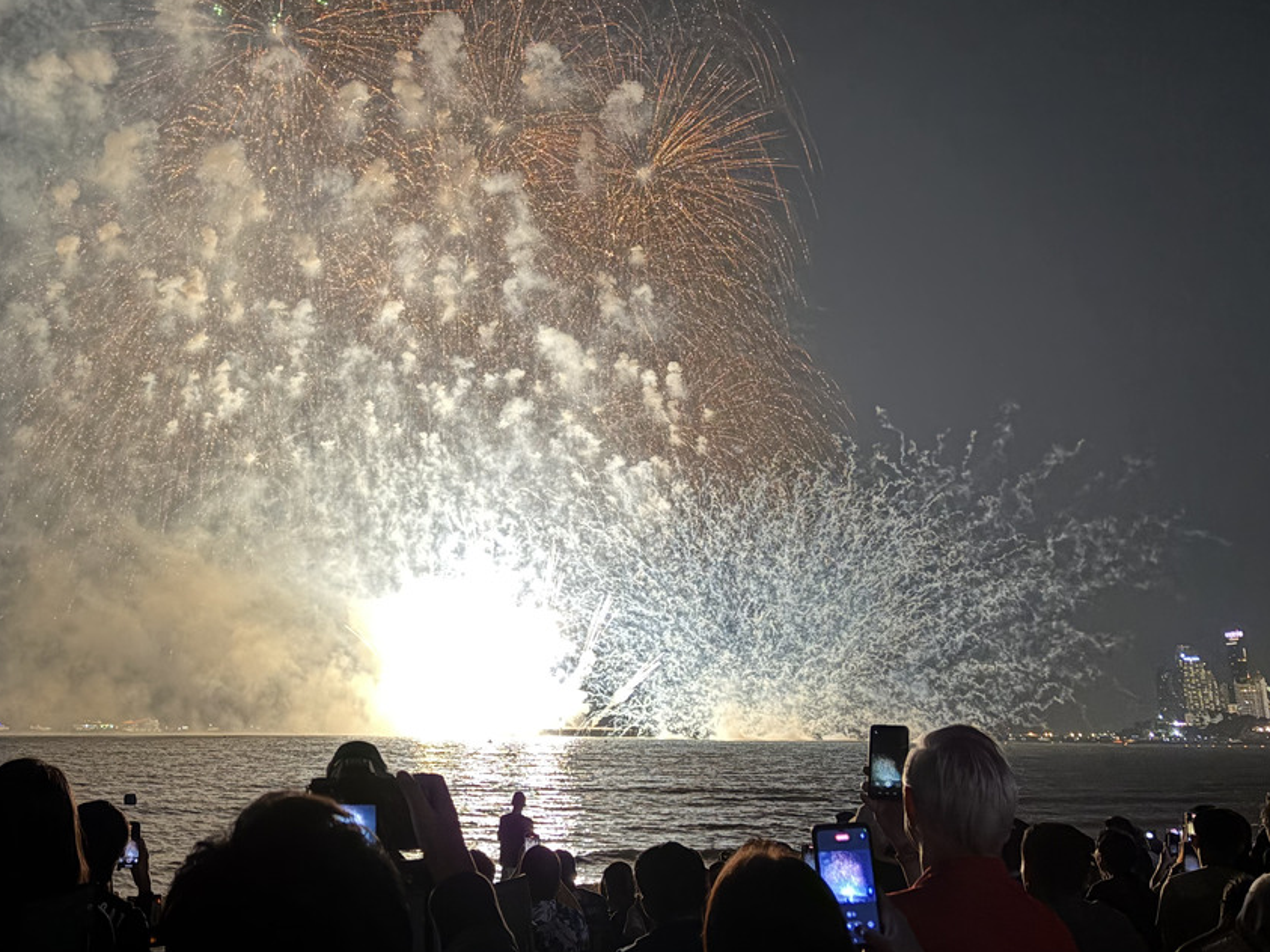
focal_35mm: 37
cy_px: 321
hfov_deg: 48.9
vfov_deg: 38.2
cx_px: 377
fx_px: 1357
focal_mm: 5.96
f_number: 1.6
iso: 800
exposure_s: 1/20
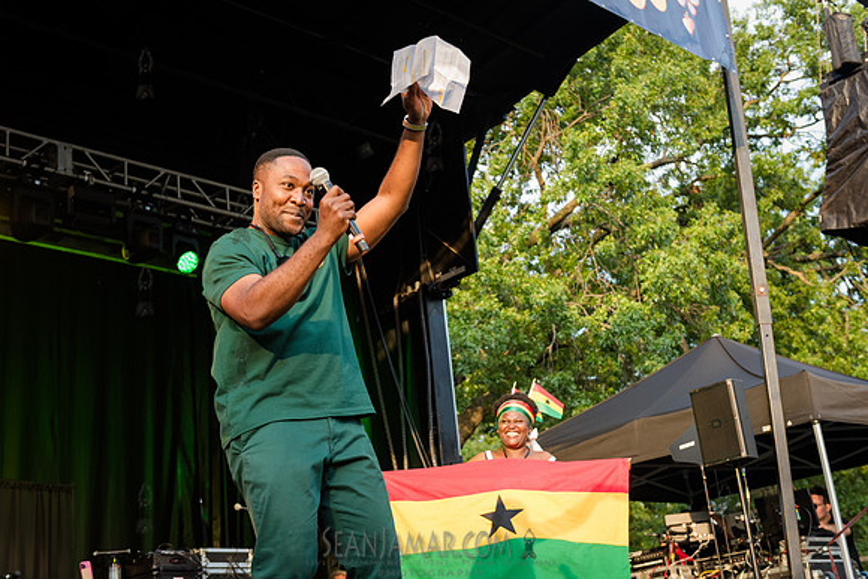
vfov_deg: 28.1
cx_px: 434
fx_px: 1158
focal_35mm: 48
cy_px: 290
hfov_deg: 41.1
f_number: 4.5
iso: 1000
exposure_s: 1/400
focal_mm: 48
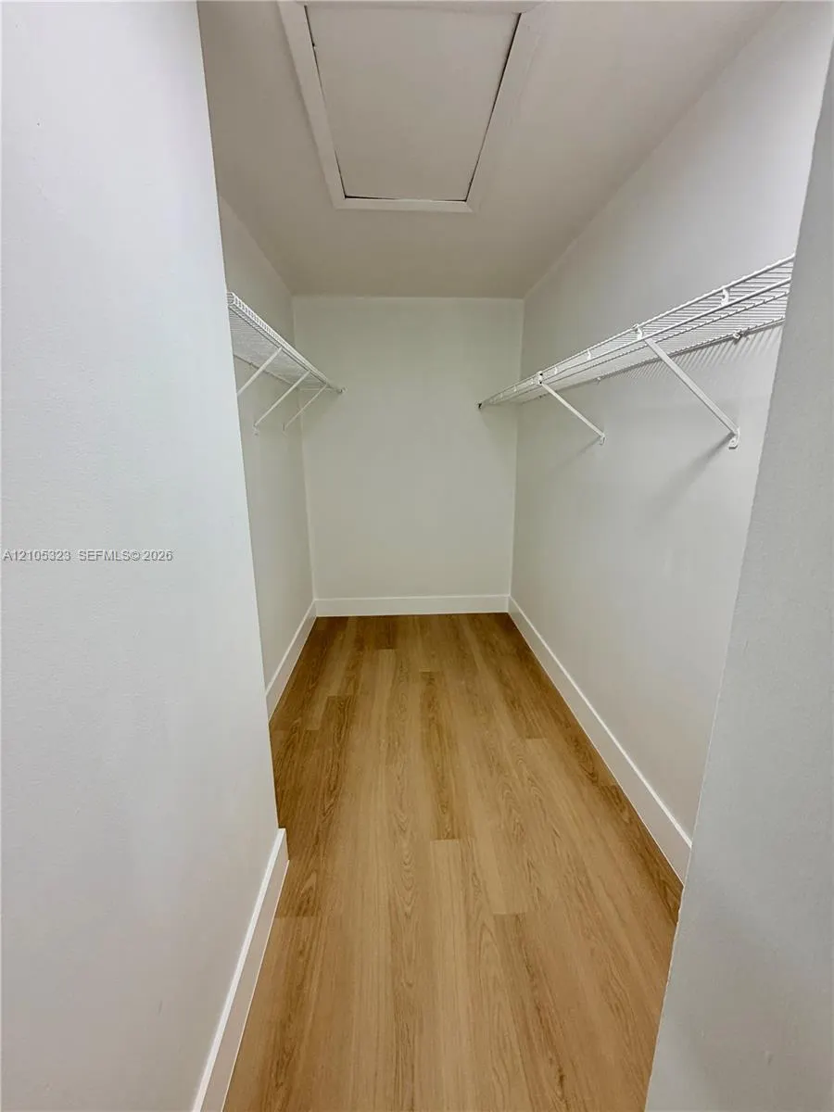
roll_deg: +1.0
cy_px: 556
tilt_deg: -12.4
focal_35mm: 14
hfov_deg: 85.7
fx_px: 450
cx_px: 417
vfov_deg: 102.1
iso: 125
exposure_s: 1/121
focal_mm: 2.22
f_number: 2.2
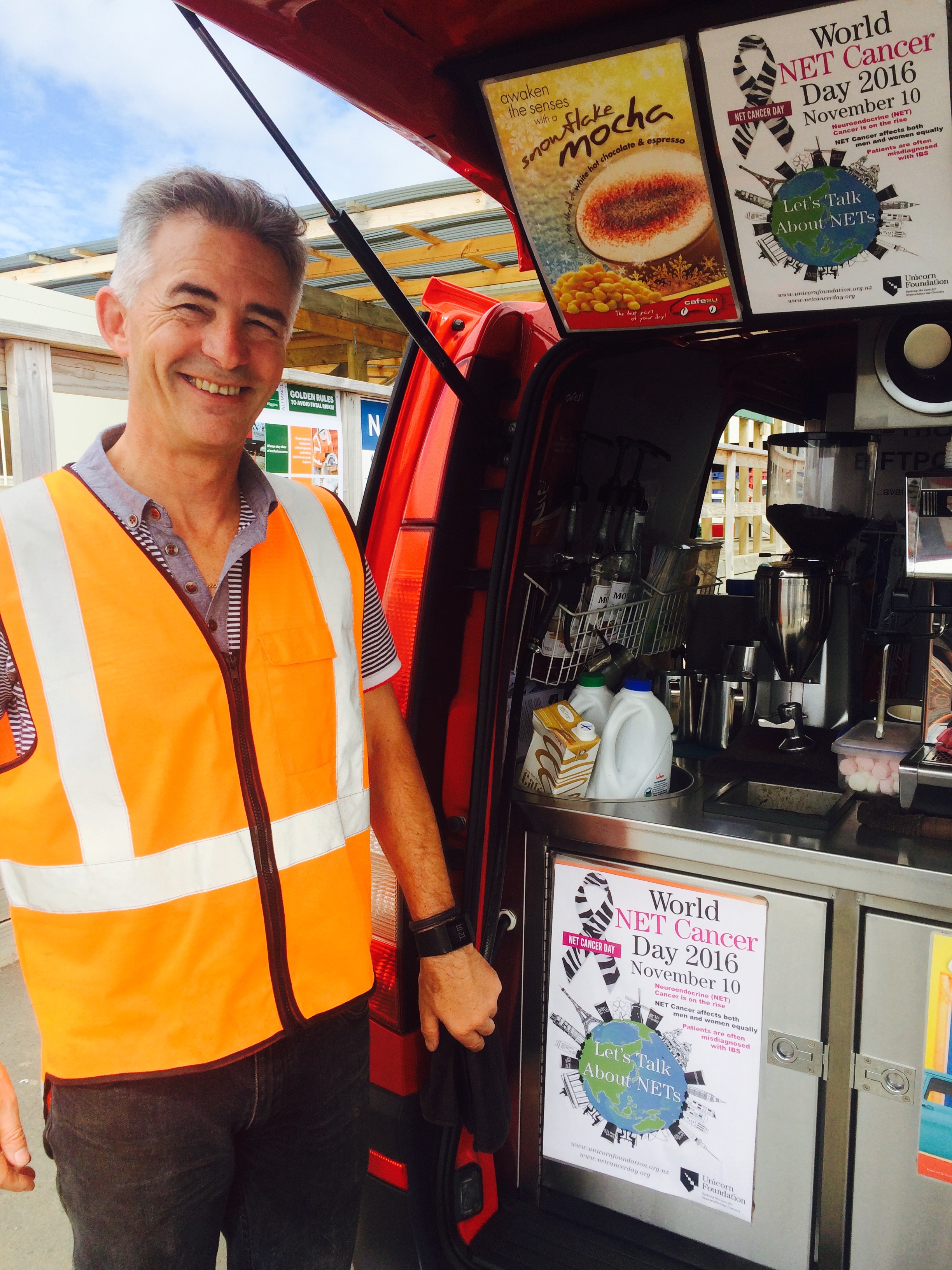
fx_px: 1063
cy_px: 635
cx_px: 476
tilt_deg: -10.1
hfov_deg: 48.2
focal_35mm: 29
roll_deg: +1.9
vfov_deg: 61.7
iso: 32
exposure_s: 1/1140
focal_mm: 4.15
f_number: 2.2
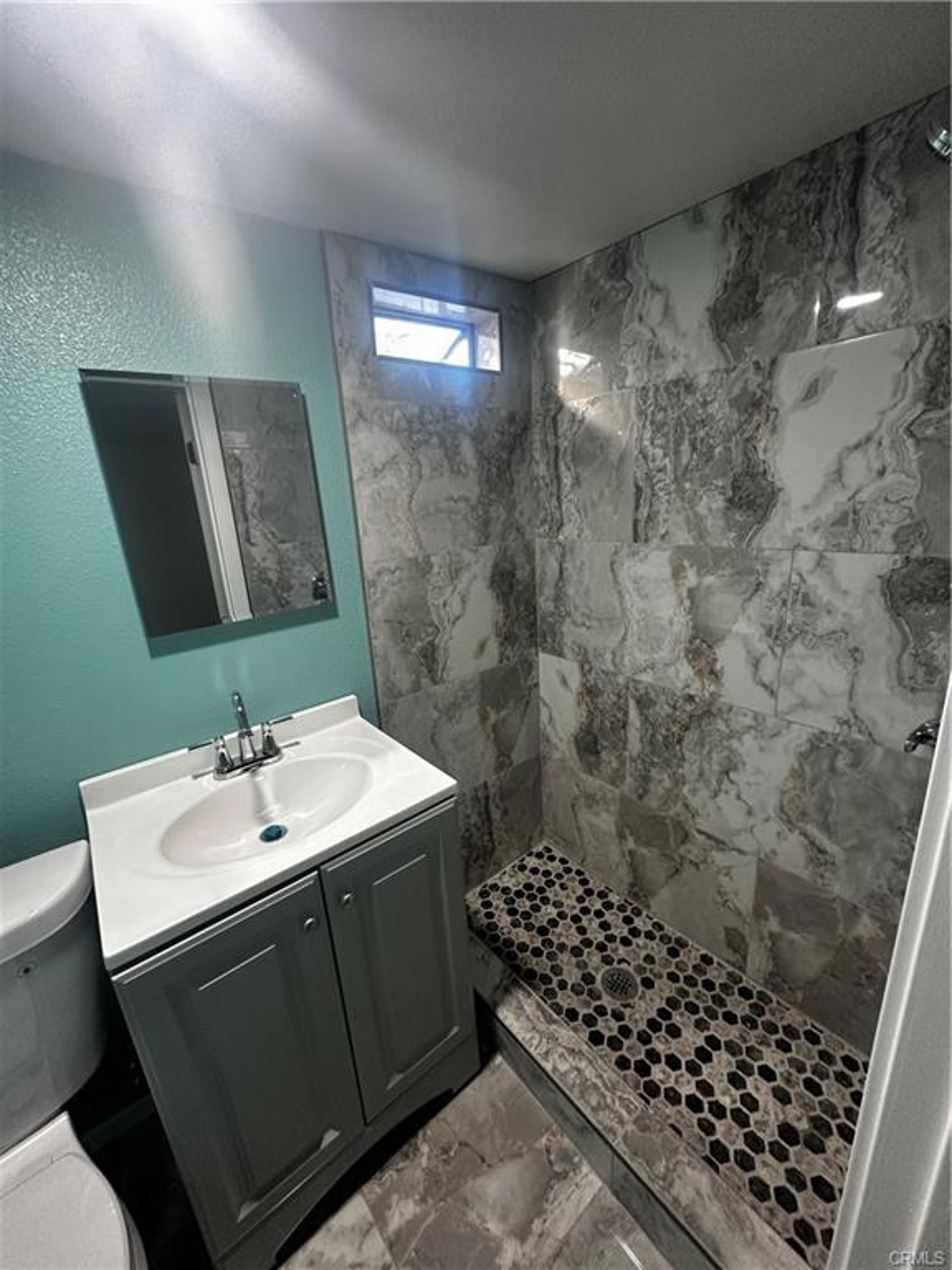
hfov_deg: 85.7
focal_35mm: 14
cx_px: 476
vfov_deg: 102.1
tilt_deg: -15.0
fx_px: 513
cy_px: 635
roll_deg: +3.3
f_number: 2.2
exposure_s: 1/60
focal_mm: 2.22
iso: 250
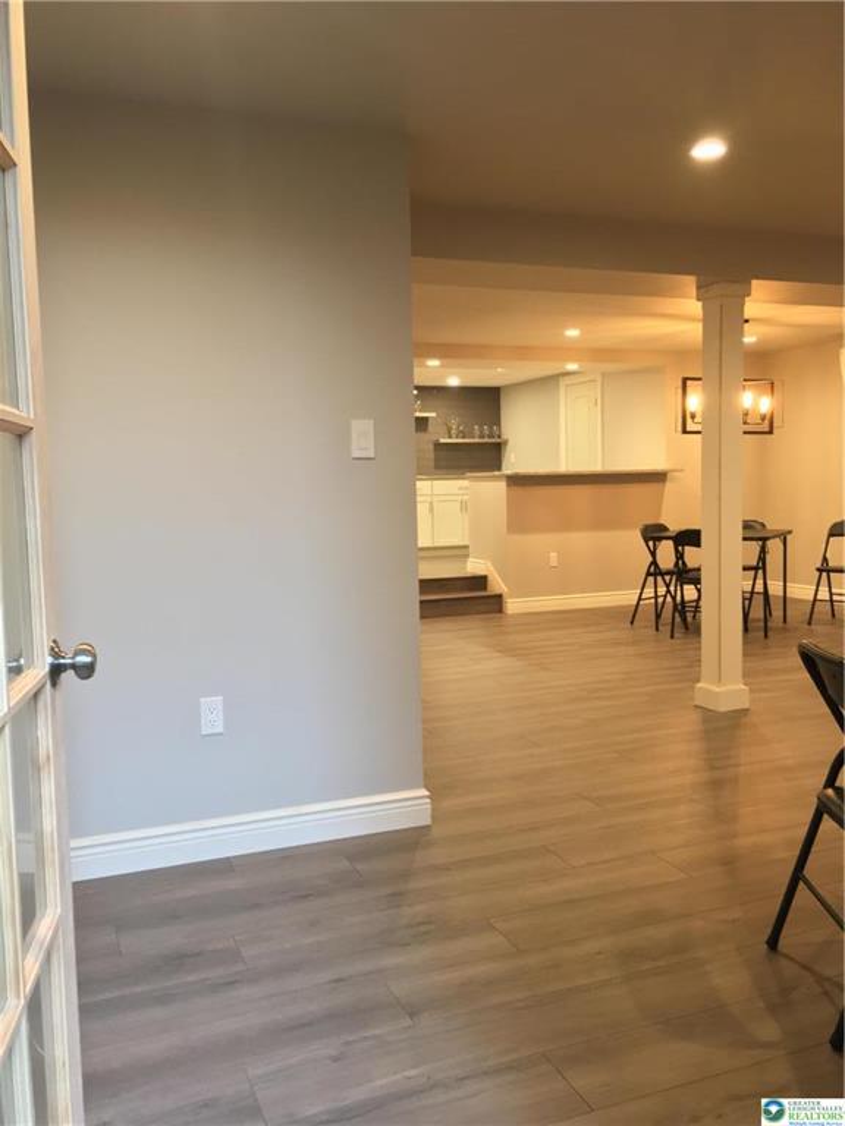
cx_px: 422
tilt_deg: -4.7
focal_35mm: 29
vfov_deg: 61.7
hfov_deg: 48.2
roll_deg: +1.7
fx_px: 944
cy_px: 563
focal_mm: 4.15
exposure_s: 1/30
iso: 160
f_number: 2.2
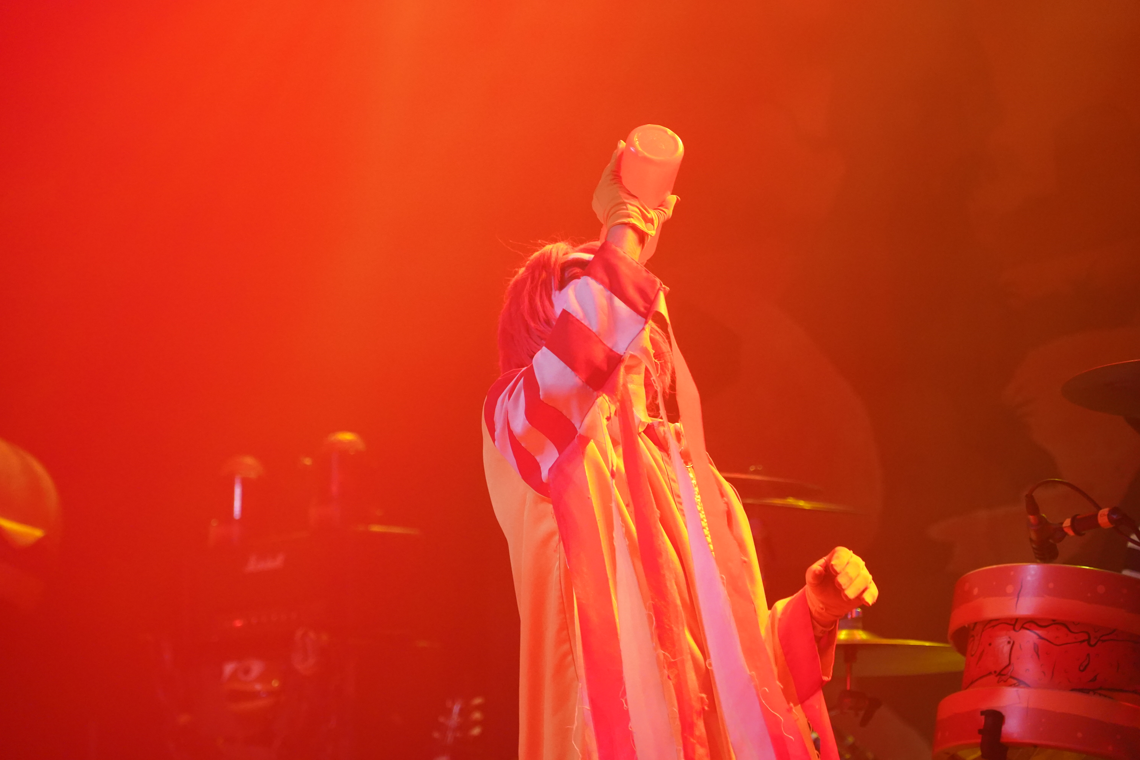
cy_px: 380
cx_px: 570
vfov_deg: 13.0
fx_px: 3325
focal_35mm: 105
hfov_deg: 19.5
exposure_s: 1/160
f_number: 4
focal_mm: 105
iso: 6400
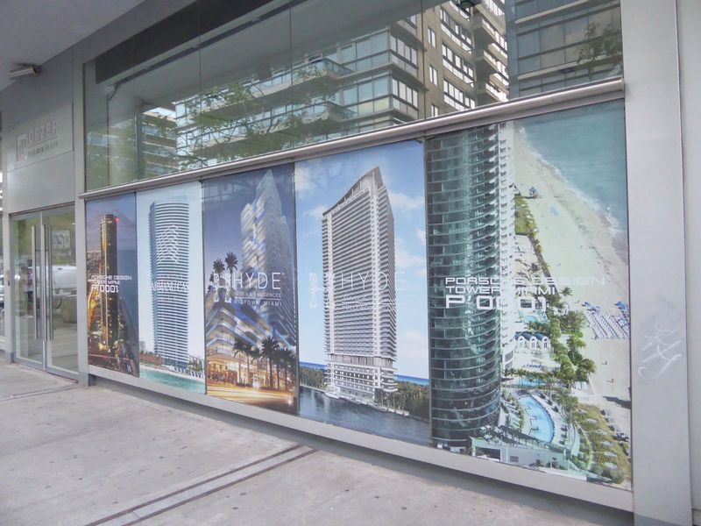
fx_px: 506
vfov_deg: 54.9
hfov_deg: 69.4
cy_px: 263
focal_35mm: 25
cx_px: 350
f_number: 3.3
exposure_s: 1/125
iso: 500
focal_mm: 4.3
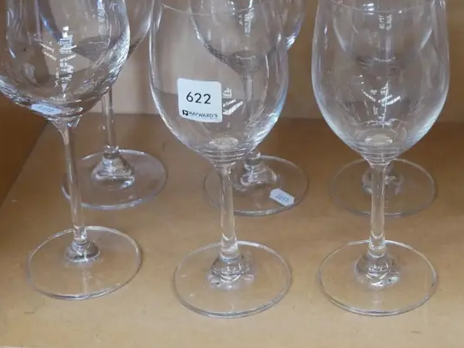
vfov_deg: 17.7
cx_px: 302
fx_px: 1112
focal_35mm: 83
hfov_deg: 23.5
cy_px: 82
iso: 2500
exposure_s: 1/60
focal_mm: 22
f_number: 4.2
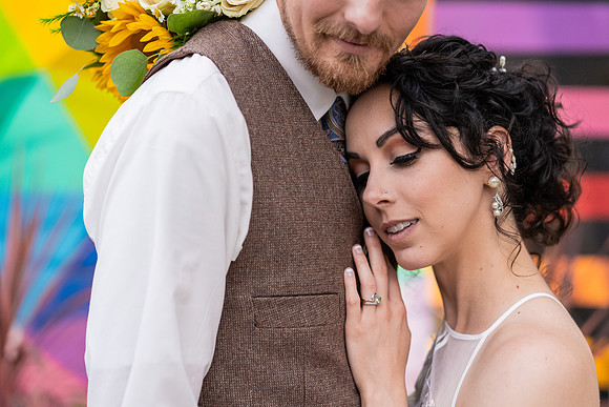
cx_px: 298
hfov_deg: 35.5
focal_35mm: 56
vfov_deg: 24.1
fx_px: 951
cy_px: 199
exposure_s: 1/160
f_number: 2.2
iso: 500
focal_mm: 55
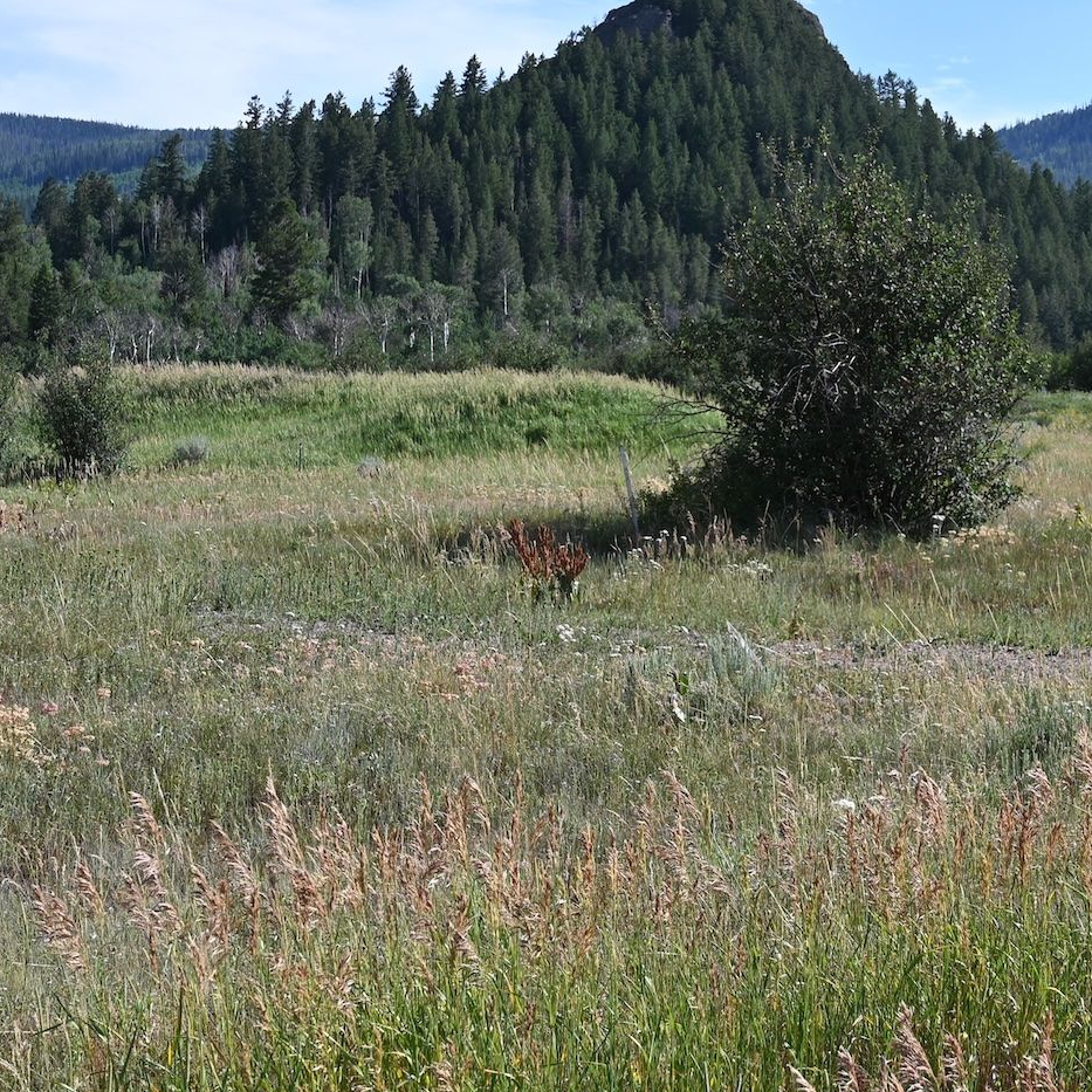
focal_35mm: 83
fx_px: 2962
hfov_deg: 20.7
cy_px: 447
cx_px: 859
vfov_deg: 20.9
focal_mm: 38
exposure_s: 1/400
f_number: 7.1
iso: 100
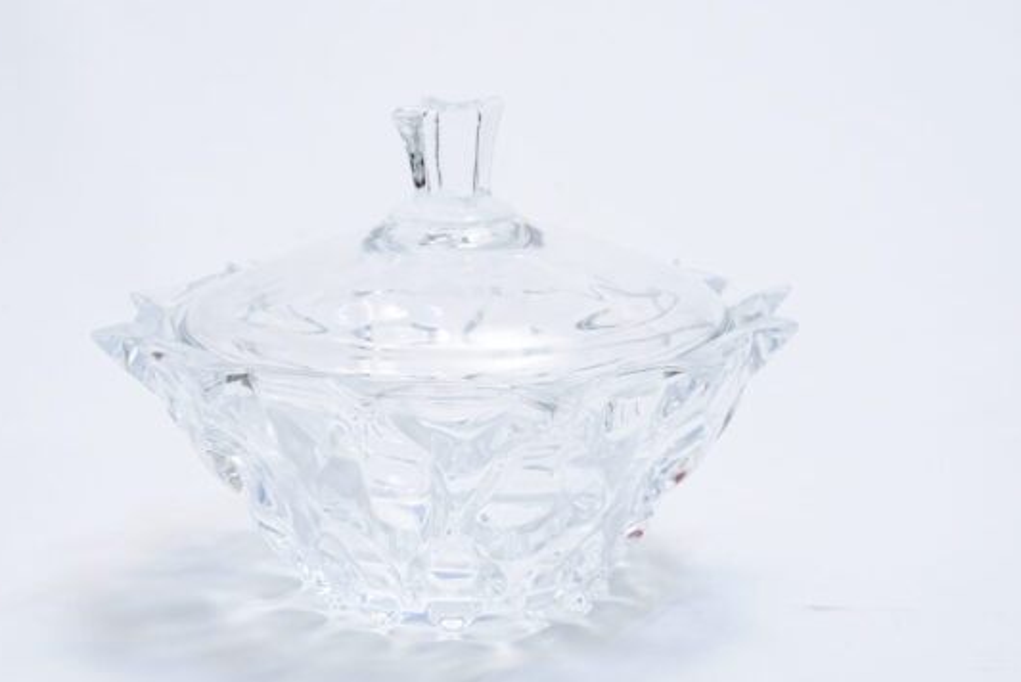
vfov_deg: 14.9
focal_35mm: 92
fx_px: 2611
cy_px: 293
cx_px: 488
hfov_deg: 22.1
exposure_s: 1/125
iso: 3200
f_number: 13
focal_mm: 70
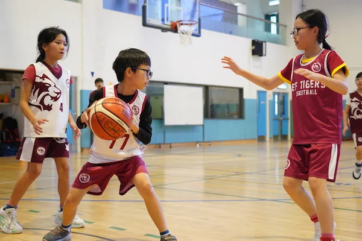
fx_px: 483
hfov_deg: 41.1
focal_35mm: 48
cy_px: 120
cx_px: 181
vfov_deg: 28.1
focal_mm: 48
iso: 2500
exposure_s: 1/160
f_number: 4
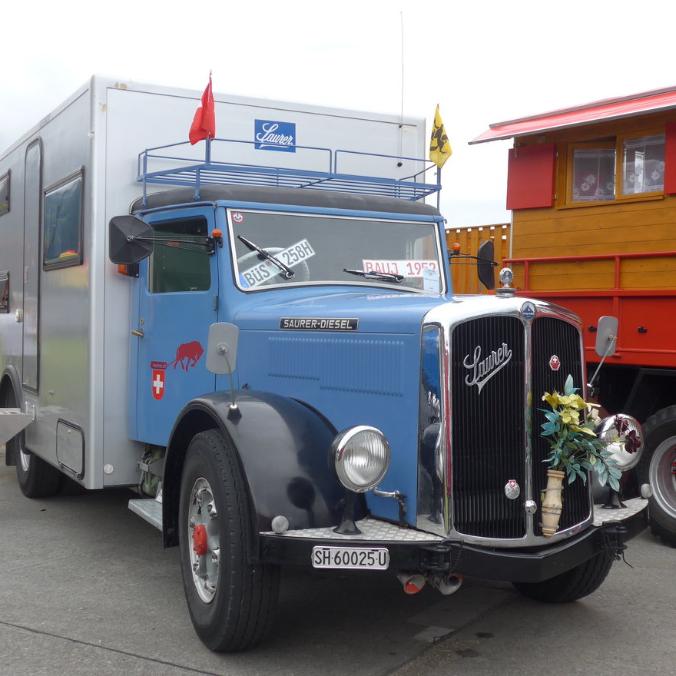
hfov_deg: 36.1
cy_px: 340
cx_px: 354
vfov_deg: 36.1
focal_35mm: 47
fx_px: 1038
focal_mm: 8
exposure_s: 1/400
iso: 80
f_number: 2.8
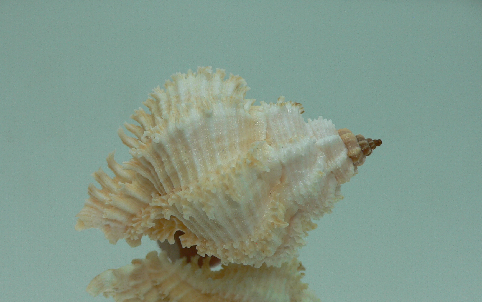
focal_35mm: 43
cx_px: 225
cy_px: 202
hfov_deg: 46.2
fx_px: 565
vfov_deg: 29.7
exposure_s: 1/80
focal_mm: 4.6
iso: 80
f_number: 2.8
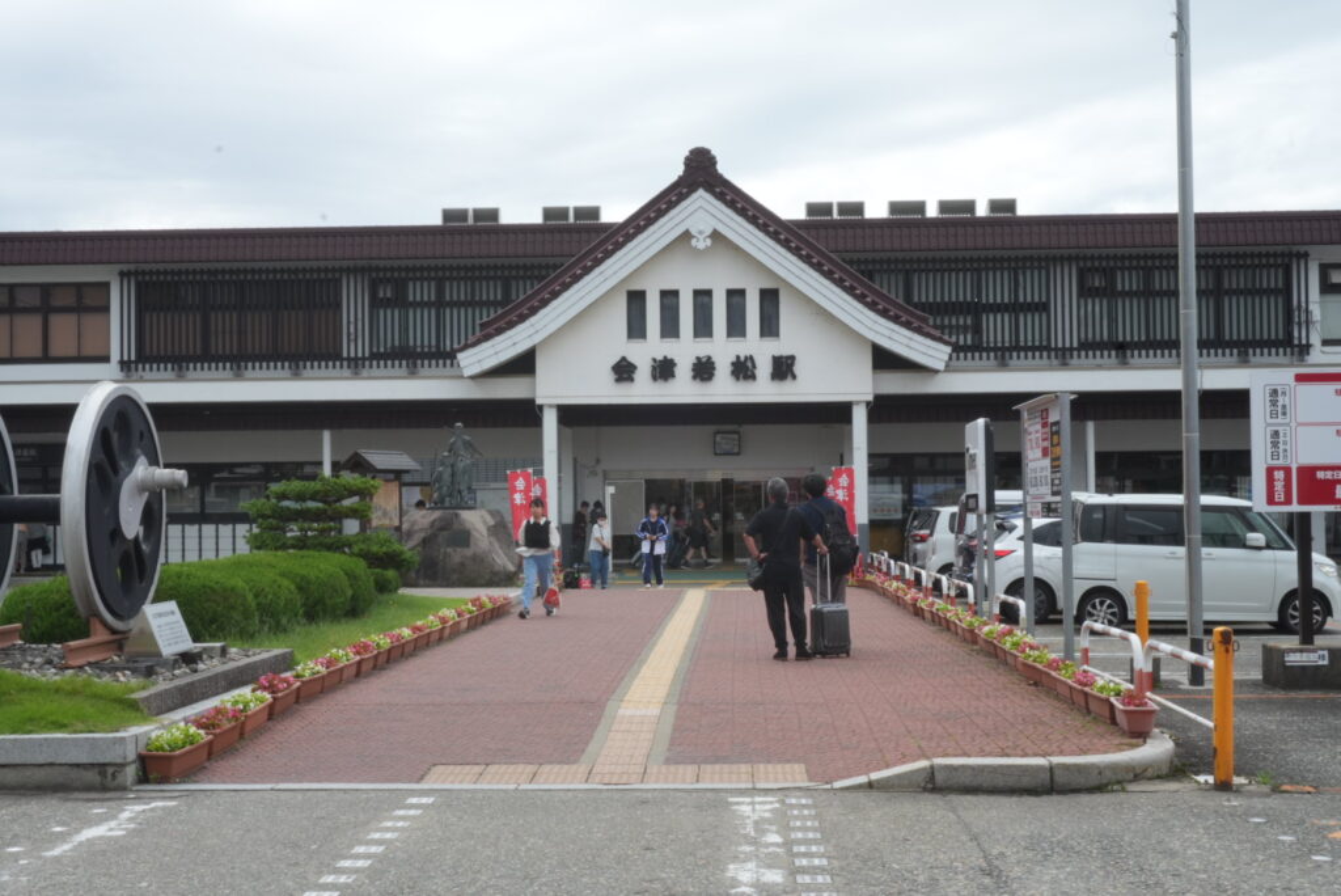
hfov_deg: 41.1
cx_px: 670
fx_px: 1789
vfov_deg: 28.1
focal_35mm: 48
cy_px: 448
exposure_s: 1/45
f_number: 27
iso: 400
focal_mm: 32
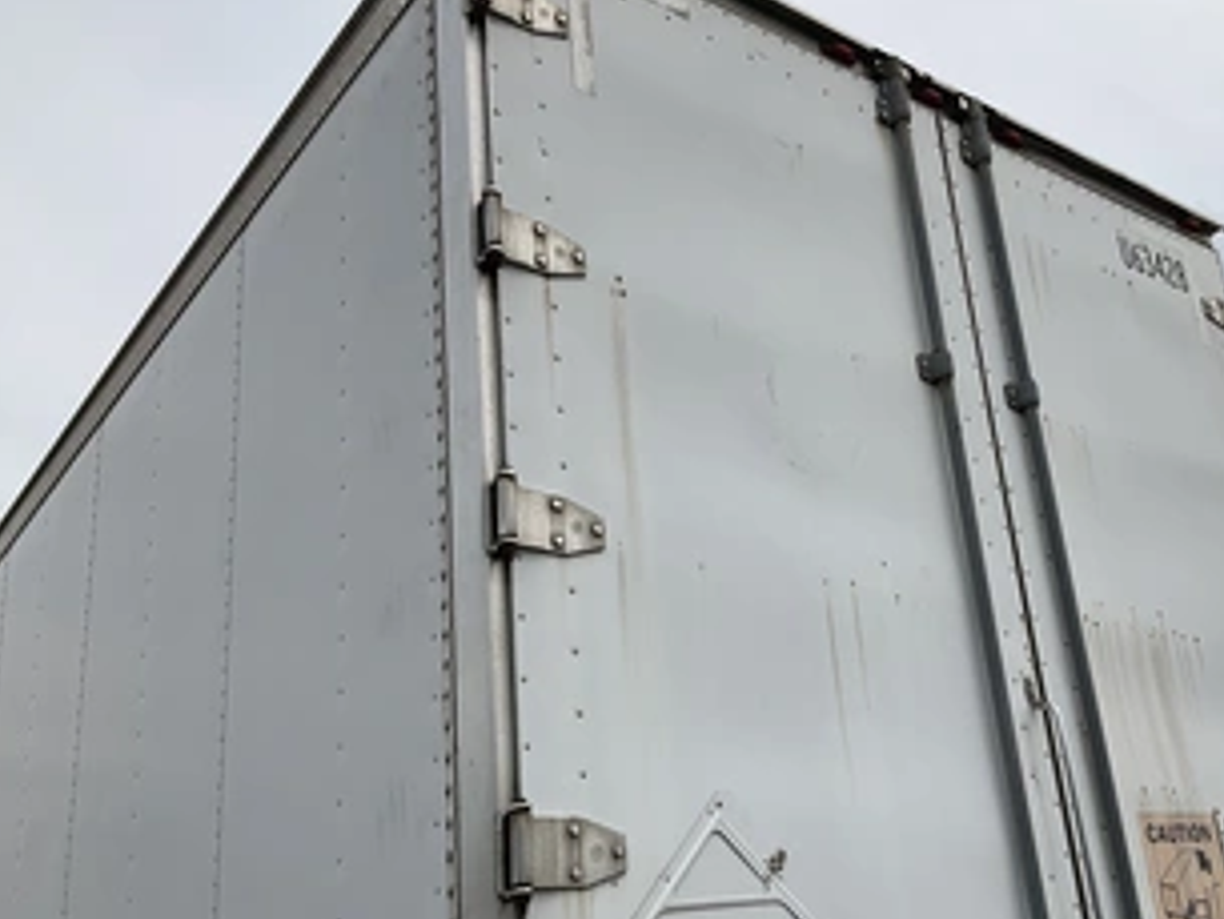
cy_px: 526
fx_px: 1344
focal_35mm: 38
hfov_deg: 48.4
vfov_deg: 37.7
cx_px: 787
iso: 25
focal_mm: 3
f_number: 1.8
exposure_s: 1/3322
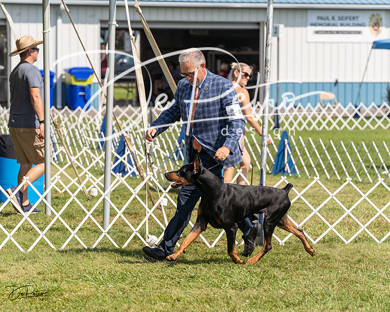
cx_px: 195
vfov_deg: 8.9
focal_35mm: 173
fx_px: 2001
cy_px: 156
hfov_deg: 11.1
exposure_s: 1/1250
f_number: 5
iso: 200
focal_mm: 154
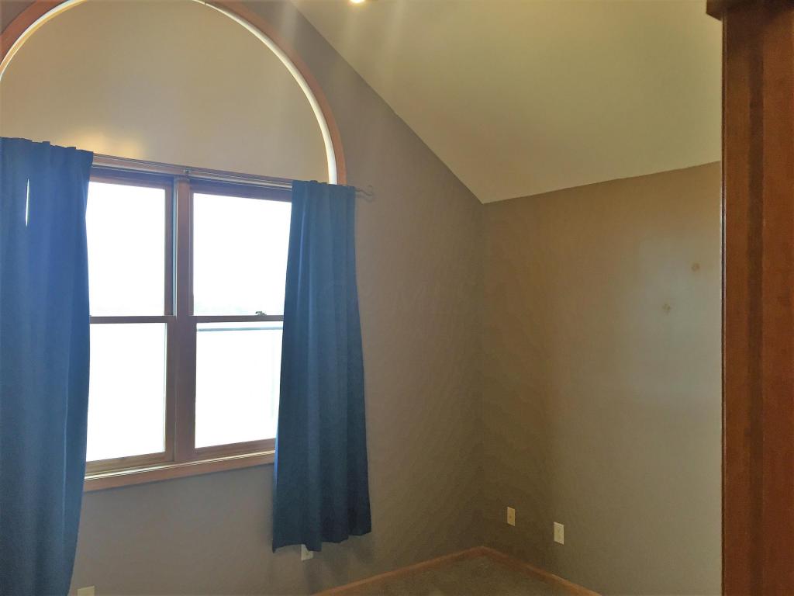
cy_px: 298
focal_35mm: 29
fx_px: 665
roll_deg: -1.4
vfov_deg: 48.2
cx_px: 397
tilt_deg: +2.2
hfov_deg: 61.7
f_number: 2.2
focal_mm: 4.15
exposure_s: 1/30
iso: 32
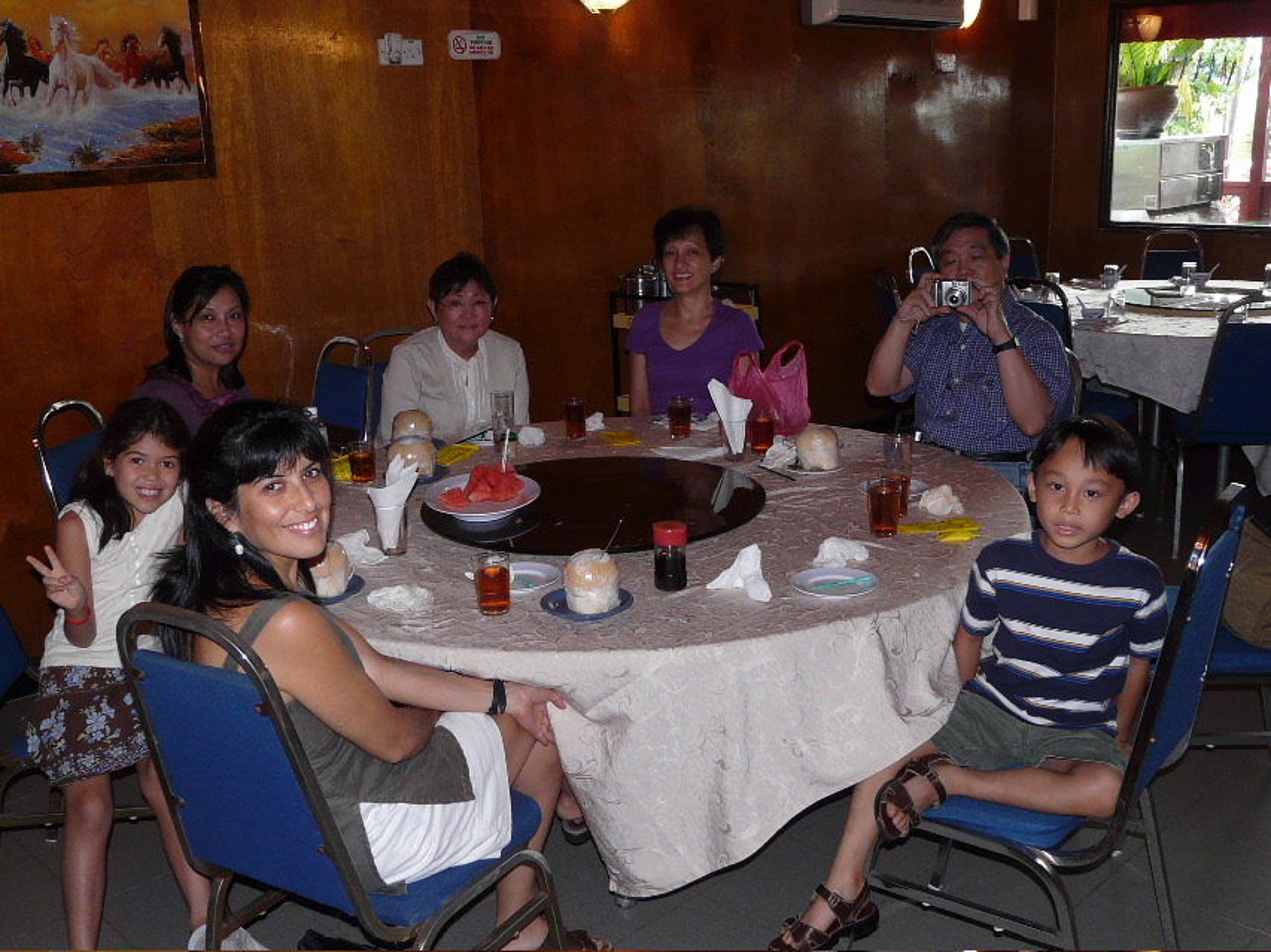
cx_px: 636
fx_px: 1321
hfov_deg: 51.4
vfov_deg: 39.6
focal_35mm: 36
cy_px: 476
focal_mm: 4.6
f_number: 2.8
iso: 100
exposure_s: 1/30
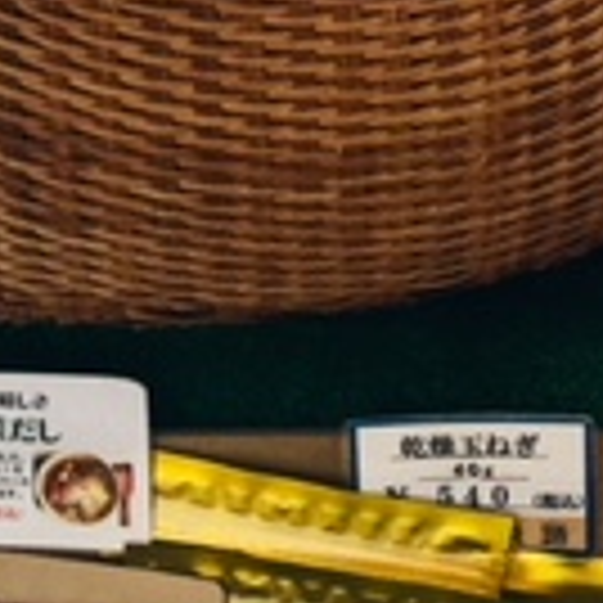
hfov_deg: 13.7
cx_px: 814
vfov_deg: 13.2
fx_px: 2404
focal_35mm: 122
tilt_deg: -19.9
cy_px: -400
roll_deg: -1.2
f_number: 2.2
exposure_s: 1/60
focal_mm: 4.15
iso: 25
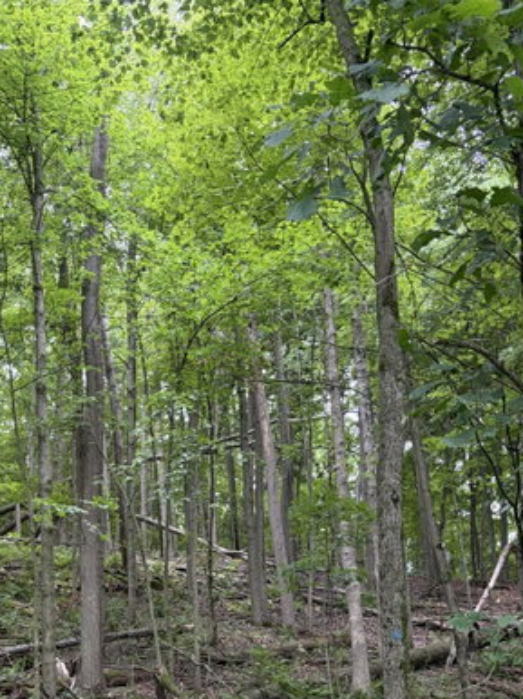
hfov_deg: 30.9
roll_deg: +4.5
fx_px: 928
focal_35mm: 46
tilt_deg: +13.7
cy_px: 586
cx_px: 128
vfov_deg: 39.2
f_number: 1.6
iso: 125
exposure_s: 1/77
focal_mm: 5.96
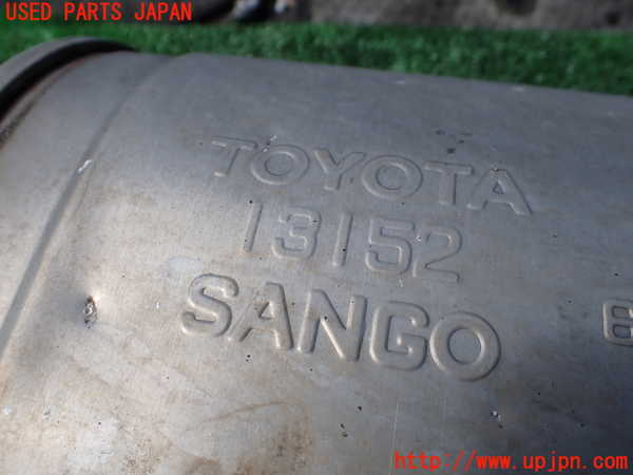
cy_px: 238
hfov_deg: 60.0
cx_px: 316
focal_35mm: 30
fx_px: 549
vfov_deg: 46.8
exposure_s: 1/1000
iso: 100
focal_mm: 5.4
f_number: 3.2
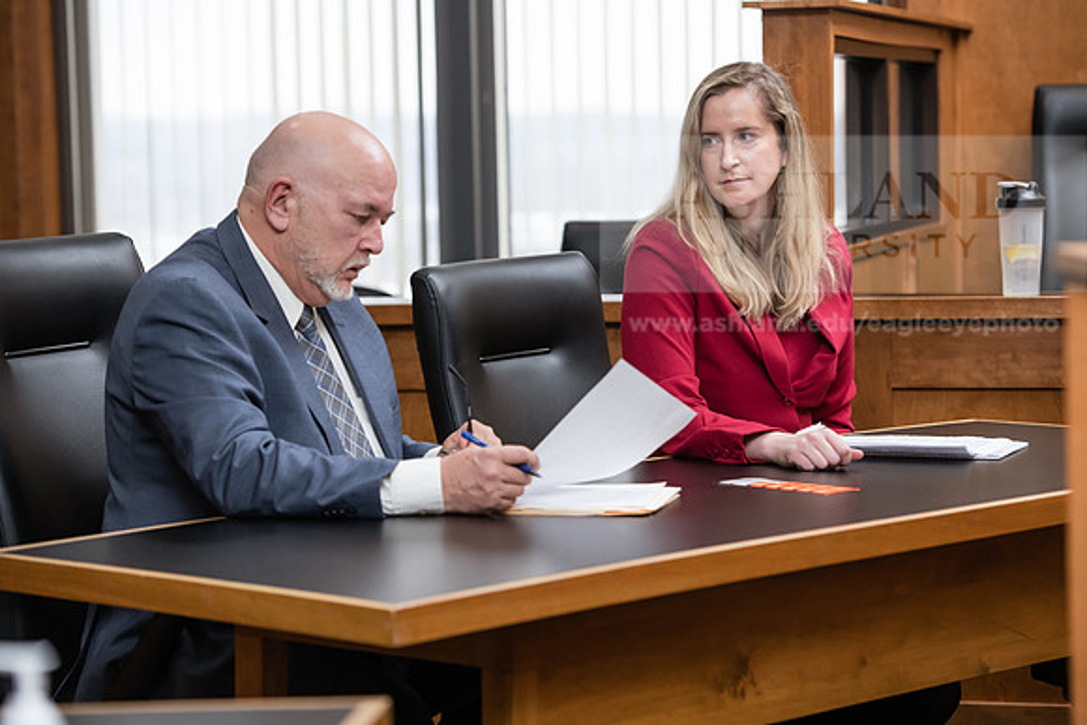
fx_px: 3322
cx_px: 544
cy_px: 362
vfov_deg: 12.5
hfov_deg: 18.6
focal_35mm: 110
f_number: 4
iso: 1000
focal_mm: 110
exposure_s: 1/200
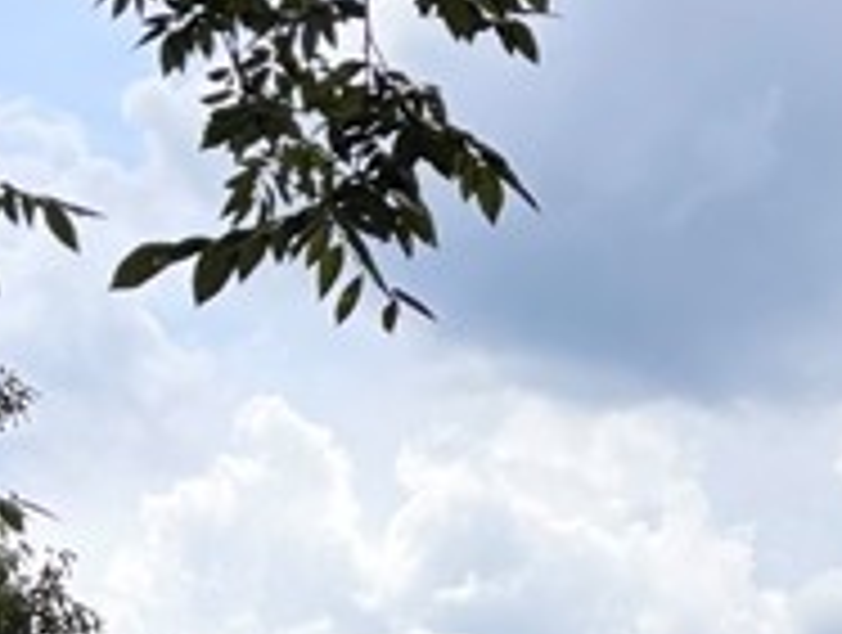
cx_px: 1621
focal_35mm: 142
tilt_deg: +9.4
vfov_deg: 10.1
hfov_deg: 12.4
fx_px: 3461
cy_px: 994
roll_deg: -2.2
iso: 50
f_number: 1.6
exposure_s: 1/4082
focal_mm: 5.96
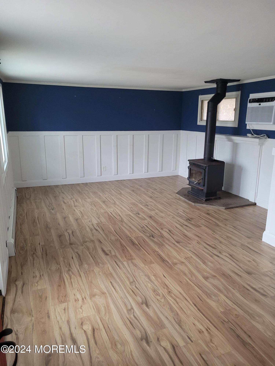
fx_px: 275
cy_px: 183
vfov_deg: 67.3
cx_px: 138
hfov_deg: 53.1
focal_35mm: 26
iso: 500
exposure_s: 1/30
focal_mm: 5.4
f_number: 1.8
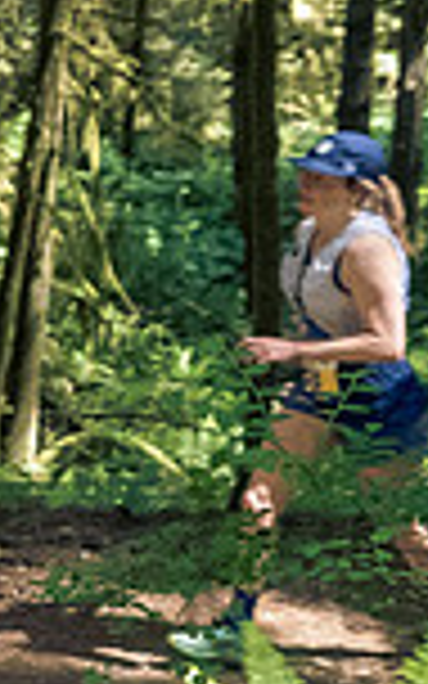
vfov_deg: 21.4
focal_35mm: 97
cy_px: 380
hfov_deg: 10.9
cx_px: -680
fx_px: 1810
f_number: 2.8
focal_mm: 12
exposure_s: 1/1000
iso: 4000
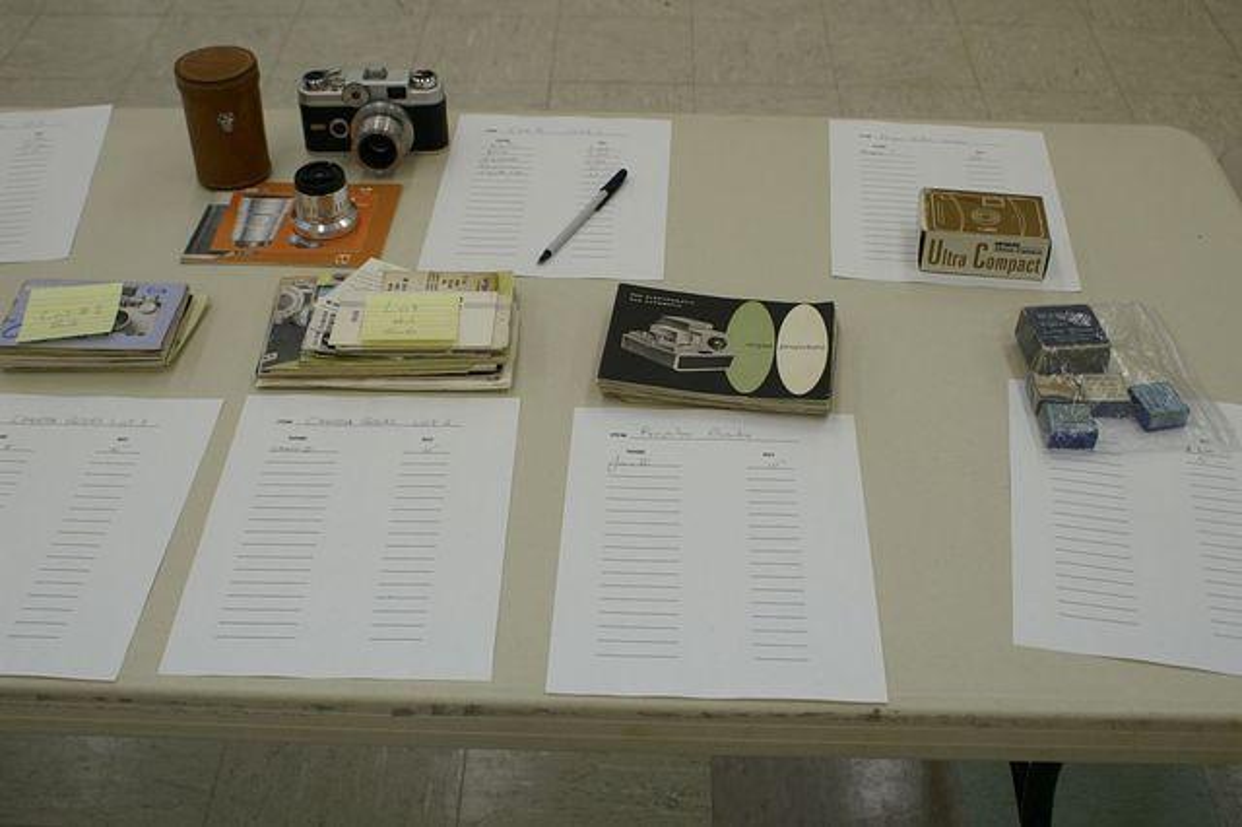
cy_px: 414
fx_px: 1345
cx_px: 621
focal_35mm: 39
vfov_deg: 34.2
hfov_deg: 49.6
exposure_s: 1/50
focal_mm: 26
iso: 125
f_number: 4.5
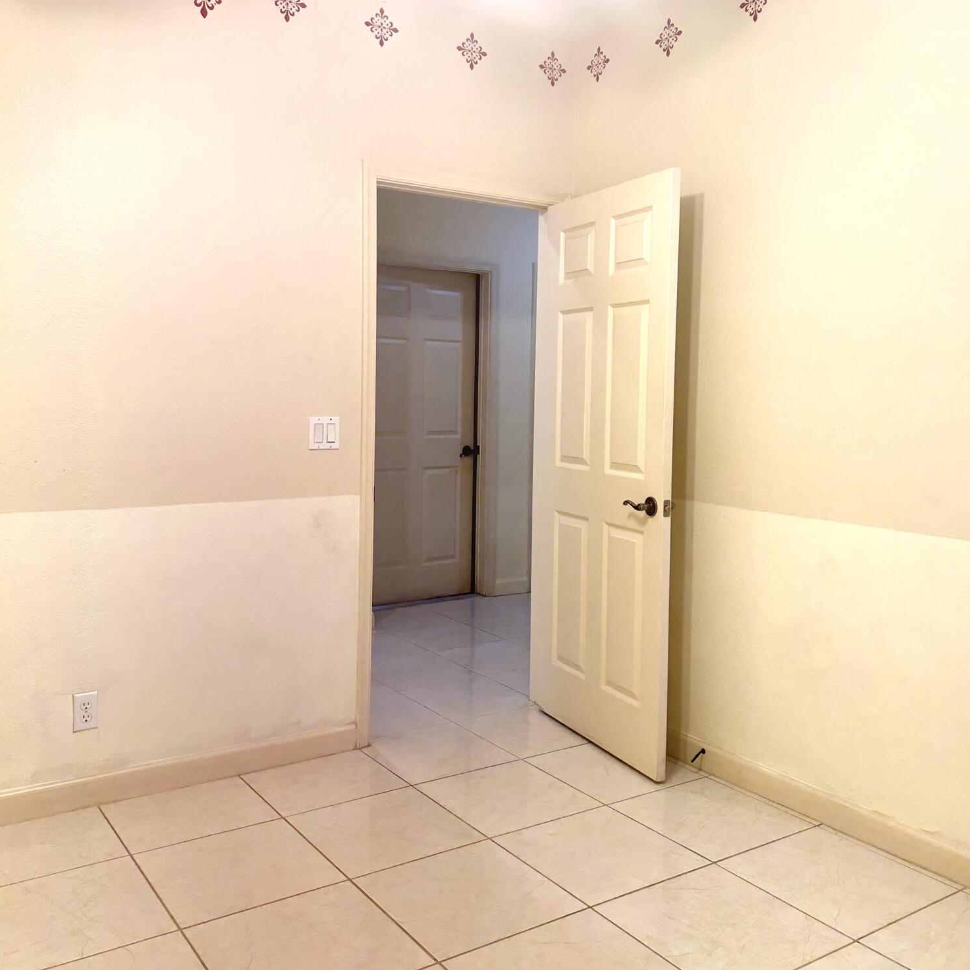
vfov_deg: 52.4
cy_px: 423
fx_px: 983
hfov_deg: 52.5
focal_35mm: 31
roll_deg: -1.5
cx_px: 484
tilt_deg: -2.2
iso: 50
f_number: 1.5
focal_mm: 5.7
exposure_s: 1/162
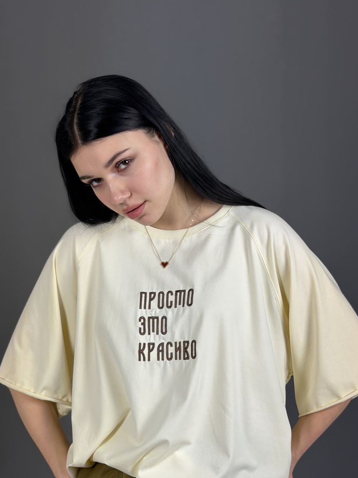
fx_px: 897
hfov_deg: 22.6
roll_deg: -0.1
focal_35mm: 65
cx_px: 155
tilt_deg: -6.2
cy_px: 291
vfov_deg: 29.7
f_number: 1.78
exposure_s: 1/134
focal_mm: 6.76
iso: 50
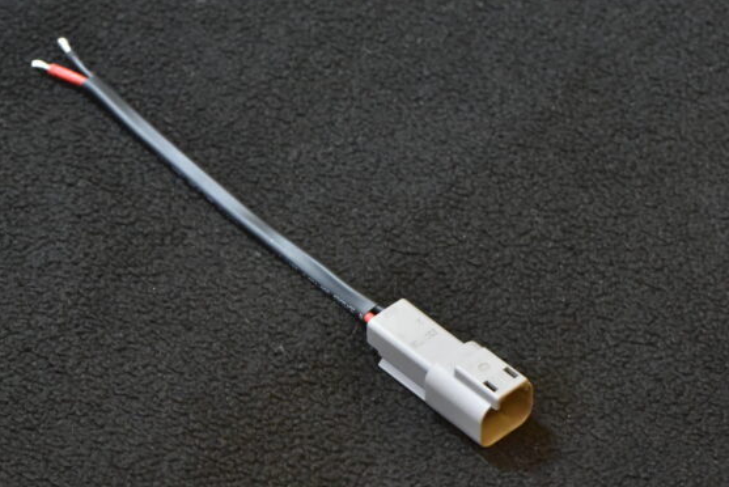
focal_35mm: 193
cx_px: 352
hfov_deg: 10.7
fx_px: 3910
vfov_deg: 7.1
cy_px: 202
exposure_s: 1/125
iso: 11400
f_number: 11
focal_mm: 105
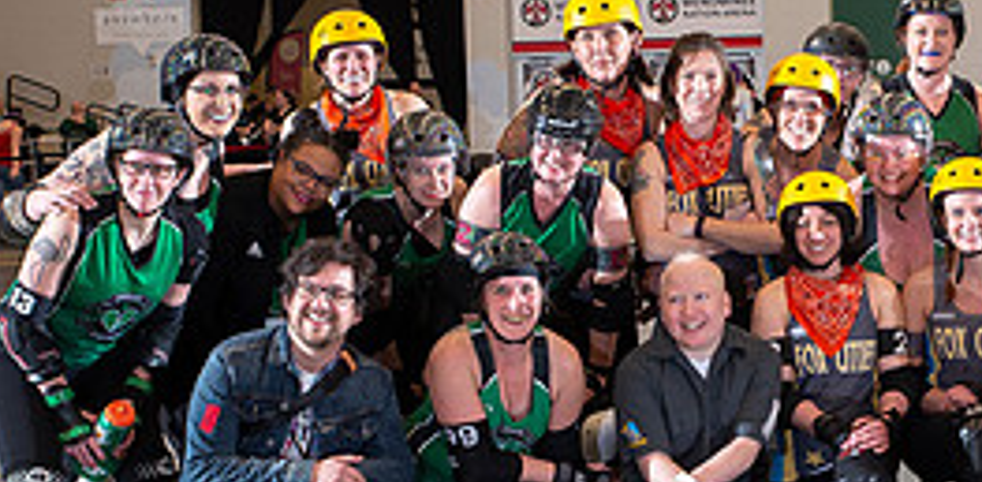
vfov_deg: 11.0
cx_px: 985
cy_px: 293
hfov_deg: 21.4
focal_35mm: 99
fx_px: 2502
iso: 640
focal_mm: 38
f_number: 6.3
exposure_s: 1/160
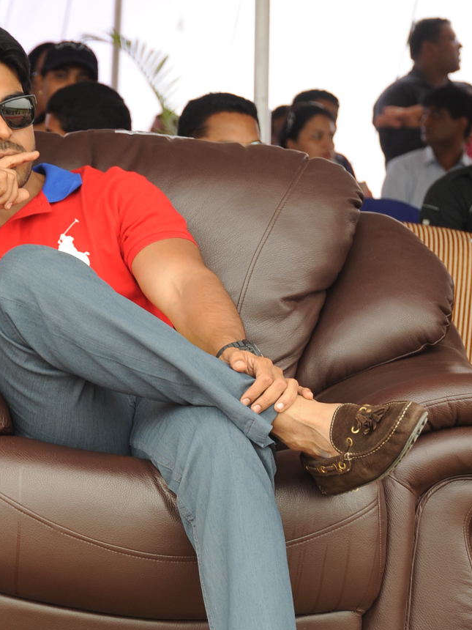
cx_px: 102
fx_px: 2927
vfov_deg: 12.3
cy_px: 397
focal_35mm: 161
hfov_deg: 9.2
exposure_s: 1/125
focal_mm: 90
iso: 500
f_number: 6.3
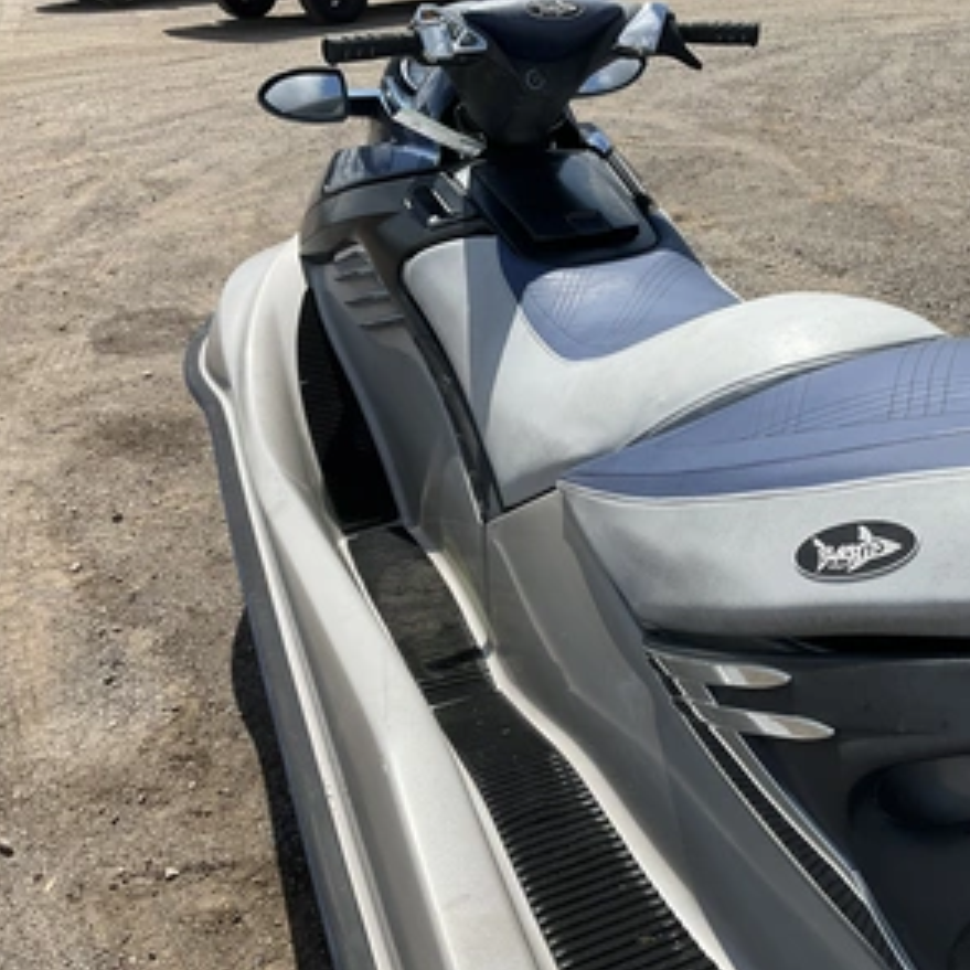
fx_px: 1110
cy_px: 493
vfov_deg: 47.2
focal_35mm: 35
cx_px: 589
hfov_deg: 46.9
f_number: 1.8
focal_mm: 3
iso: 25
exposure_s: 1/2427
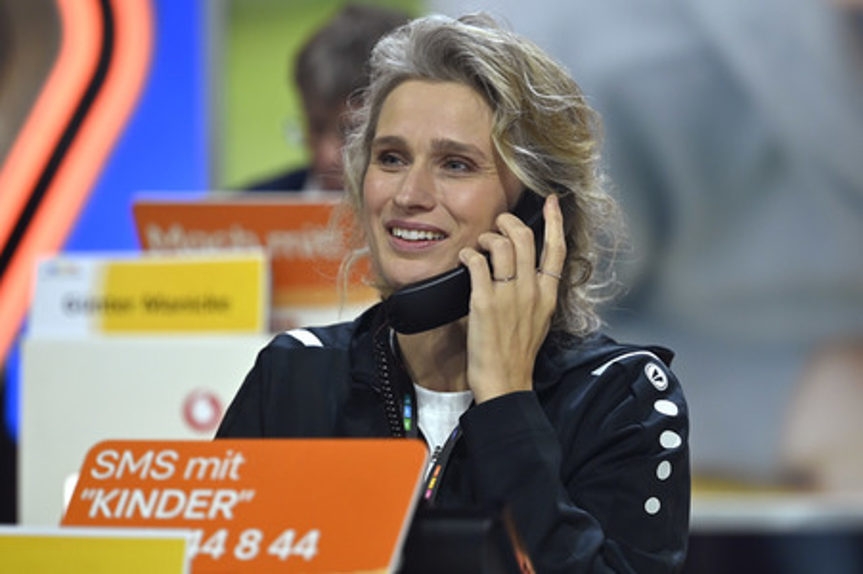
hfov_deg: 14.7
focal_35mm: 140
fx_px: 3354
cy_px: 287
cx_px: 432
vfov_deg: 9.8
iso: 1250
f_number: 2.8
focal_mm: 140
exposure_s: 1/640
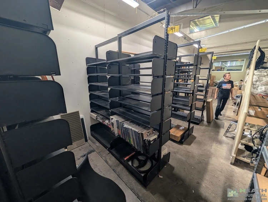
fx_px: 93
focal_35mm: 12
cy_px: 101
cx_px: 134
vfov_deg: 94.7
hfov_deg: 110.4
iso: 56
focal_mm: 2.02
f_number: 1.7
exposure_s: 1/40
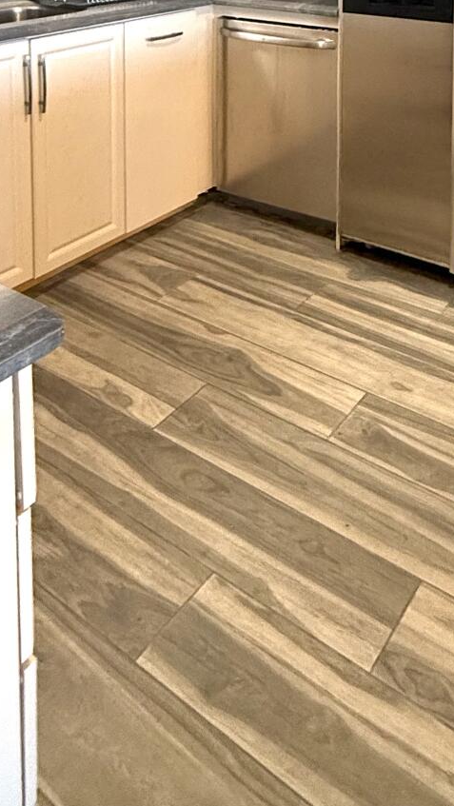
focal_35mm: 36
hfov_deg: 32.8
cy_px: -40
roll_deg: -1.0
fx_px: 770
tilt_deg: -3.3
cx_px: 266
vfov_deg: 44.7
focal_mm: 2.22
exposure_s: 1/120
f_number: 2.2
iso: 400
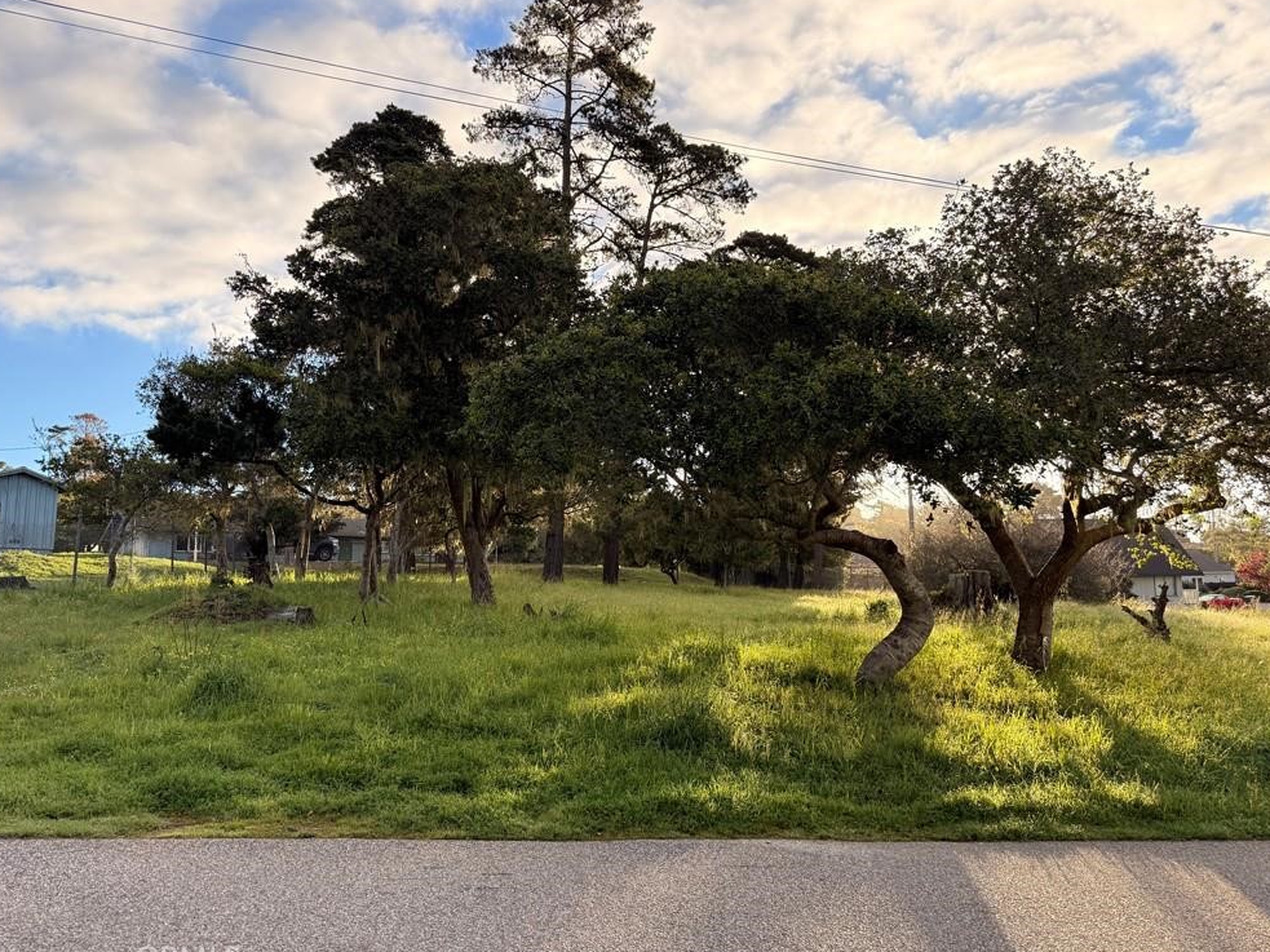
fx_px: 917
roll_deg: +1.4
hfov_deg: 69.4
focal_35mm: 25
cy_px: 481
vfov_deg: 54.9
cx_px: 625
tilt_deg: +8.0
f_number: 1.78
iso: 100
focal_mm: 6.76
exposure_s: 1/1727
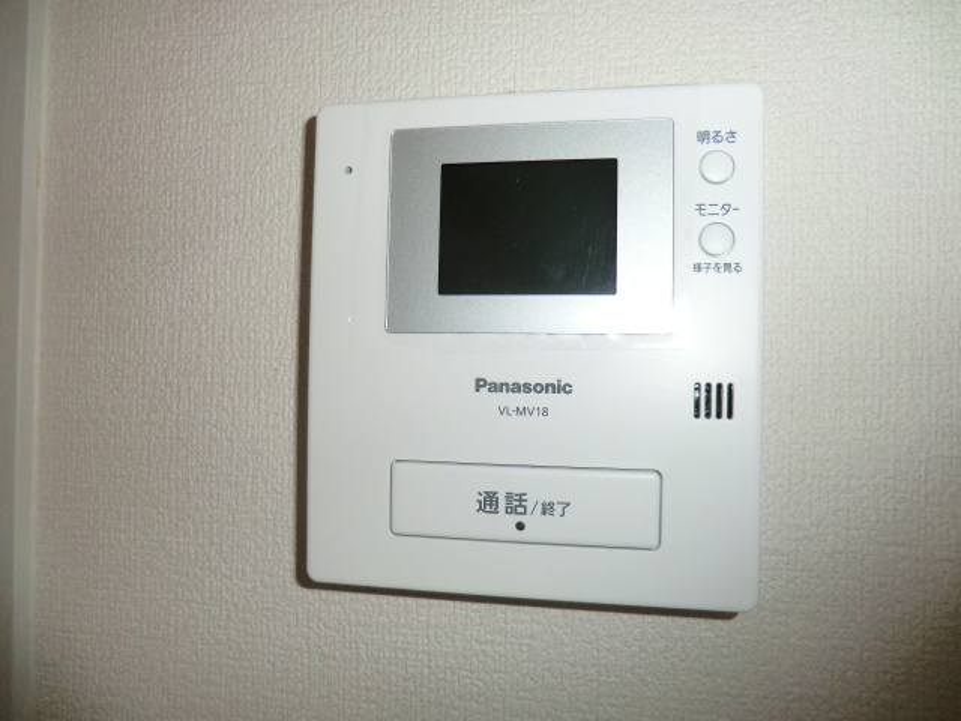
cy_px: 360
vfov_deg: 56.8
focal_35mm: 24
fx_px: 666
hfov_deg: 71.6
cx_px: 480
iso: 200
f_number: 3.2
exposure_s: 1/60
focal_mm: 4.3
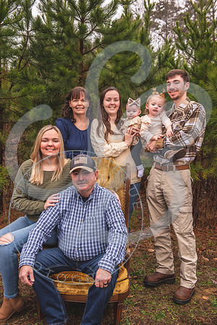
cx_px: 108
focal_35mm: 40
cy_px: 162
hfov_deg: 33.4
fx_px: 362
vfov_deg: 48.5
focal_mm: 40
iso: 200
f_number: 5.6
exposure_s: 1/160
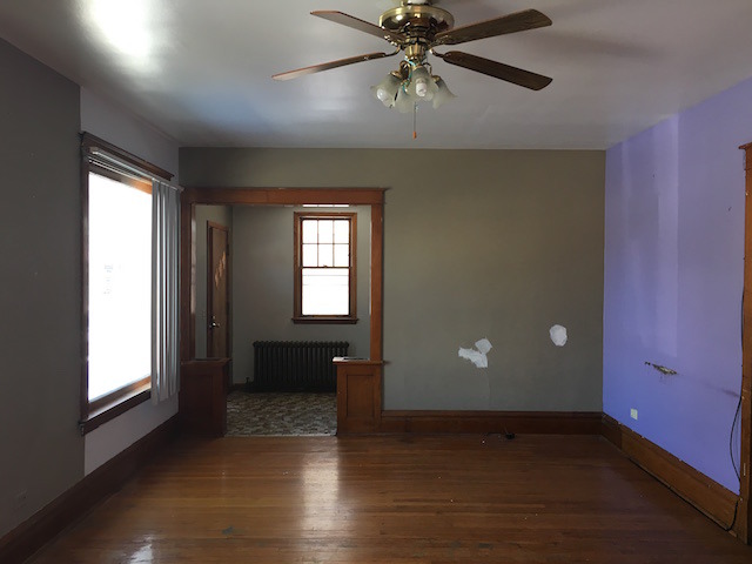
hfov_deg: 61.7
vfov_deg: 48.2
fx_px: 630
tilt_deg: -1.2
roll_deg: +0.2
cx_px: 376
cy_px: 282
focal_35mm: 29
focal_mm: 4.15
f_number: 2.2
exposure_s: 1/30
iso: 32
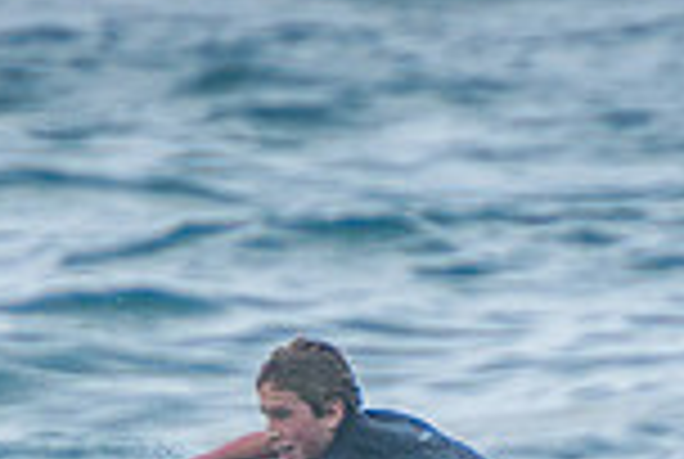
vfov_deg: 0.6
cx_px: 378
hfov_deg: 0.9
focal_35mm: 2285
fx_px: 43500
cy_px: 799
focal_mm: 400
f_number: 5.6
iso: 640
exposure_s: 1/2000
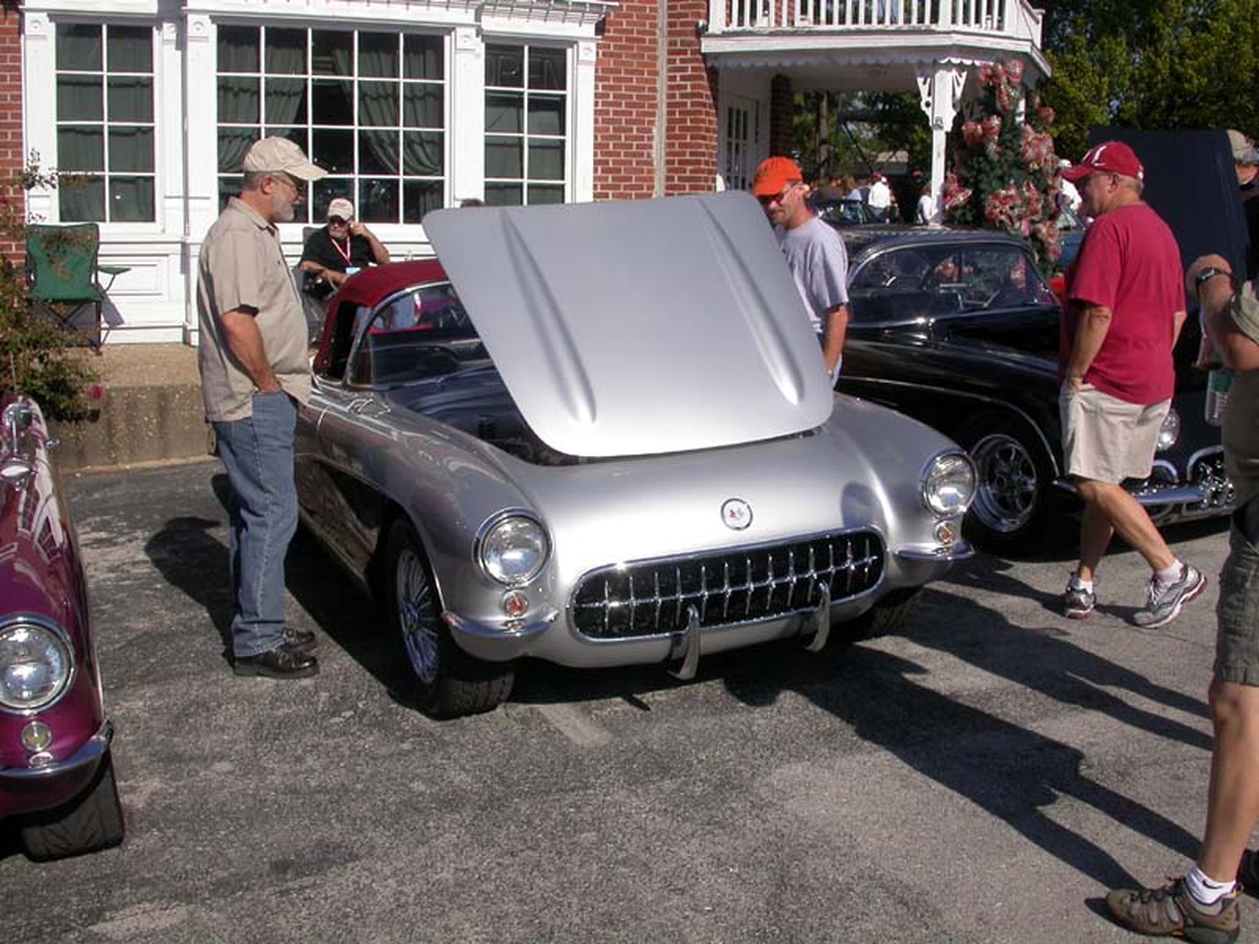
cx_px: 630
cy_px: 472
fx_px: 1382
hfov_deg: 49.0
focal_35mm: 38
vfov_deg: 37.7
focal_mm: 7.85
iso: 100
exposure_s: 1/572
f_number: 7.5
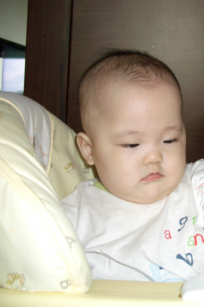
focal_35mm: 46
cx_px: 202
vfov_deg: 42.7
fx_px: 391
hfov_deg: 27.6
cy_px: 154
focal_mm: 7.1
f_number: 2.8
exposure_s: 1/60
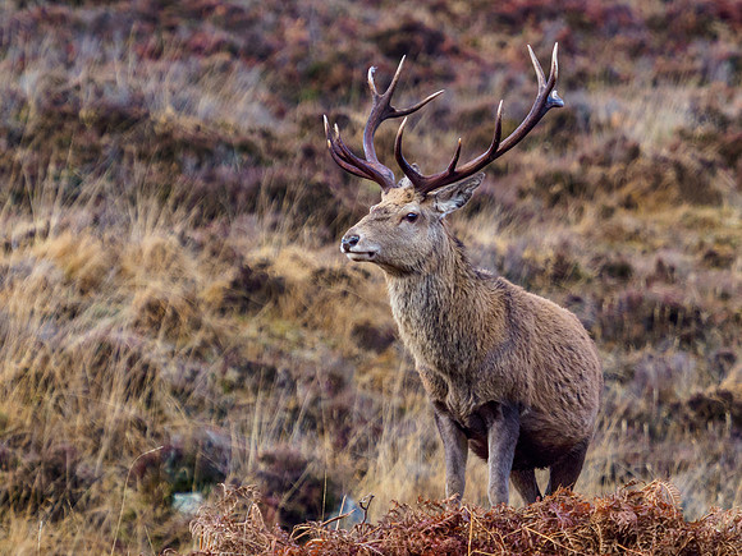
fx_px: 11712
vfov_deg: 2.7
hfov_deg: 3.6
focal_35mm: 546
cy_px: 253
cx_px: 405
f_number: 5.6
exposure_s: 1/200
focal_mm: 250
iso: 1250
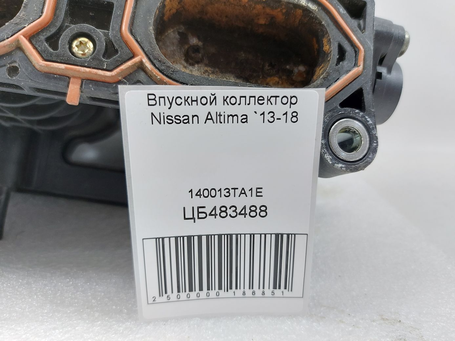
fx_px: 315
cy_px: 170
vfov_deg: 56.8
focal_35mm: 24
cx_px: 228
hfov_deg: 71.6
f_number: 1.8
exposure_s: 1/50
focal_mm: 5.23
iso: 125
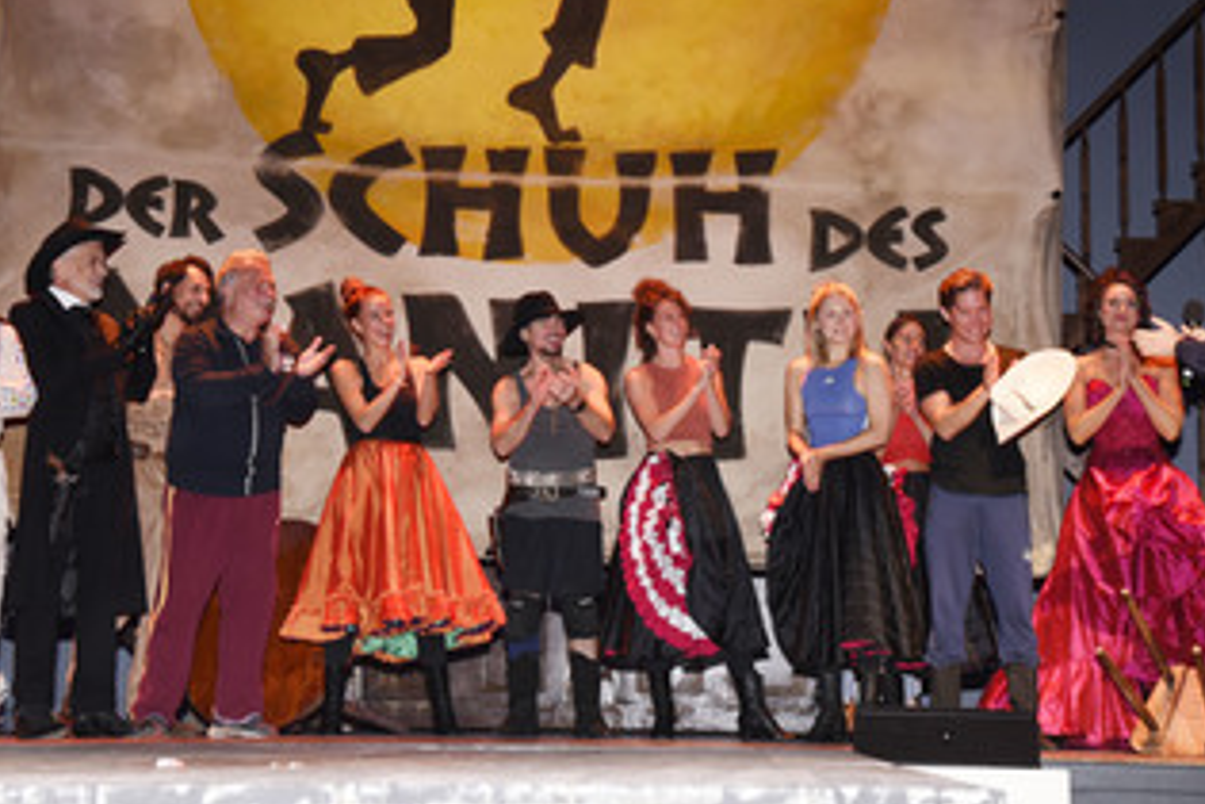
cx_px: 606
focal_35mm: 83
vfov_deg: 16.4
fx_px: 2778
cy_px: 245
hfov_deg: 24.5
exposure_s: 1/60
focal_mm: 58
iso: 1600
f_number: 6.3
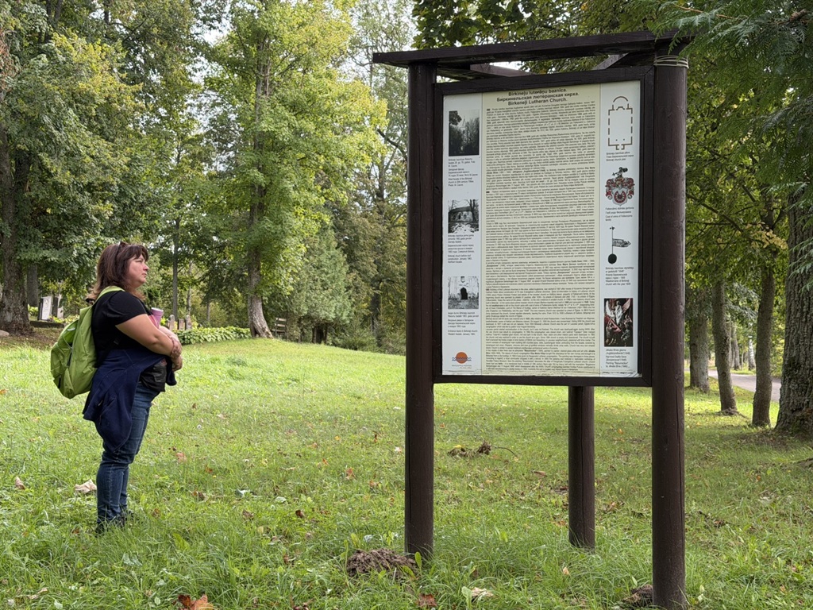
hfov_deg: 39.7
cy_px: 305
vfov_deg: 30.3
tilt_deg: +0.5
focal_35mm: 48
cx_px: 406
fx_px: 1127
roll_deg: -0.4
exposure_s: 1/400
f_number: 1.78
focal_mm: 6.76
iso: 64
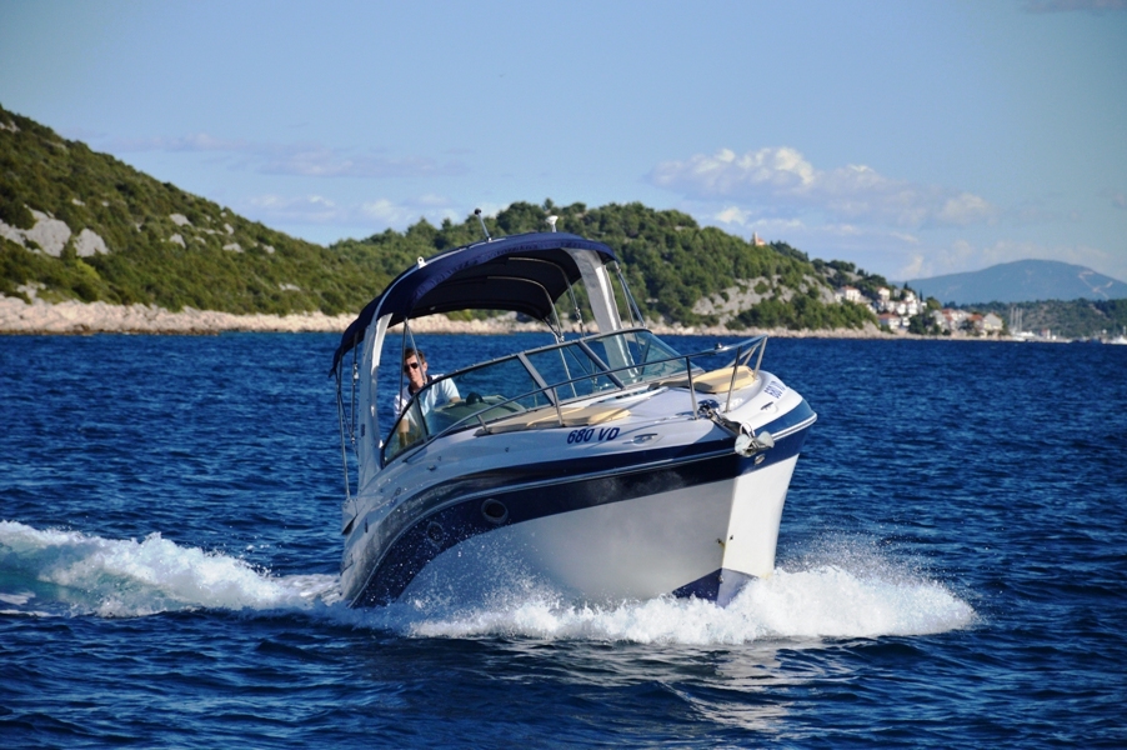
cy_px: 375
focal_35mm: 174
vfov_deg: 7.9
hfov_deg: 11.8
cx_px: 564
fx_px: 5443
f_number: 5.6
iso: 400
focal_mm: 116
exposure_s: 1/4000
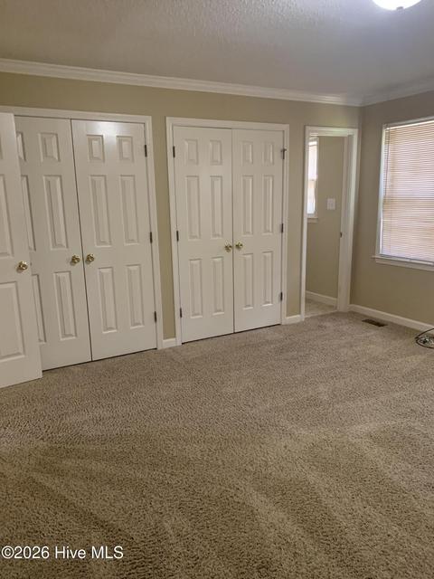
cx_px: 217
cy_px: 290
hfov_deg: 53.1
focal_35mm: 26
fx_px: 435
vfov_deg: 67.3
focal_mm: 4.25
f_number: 1.8
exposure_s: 1/40
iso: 400
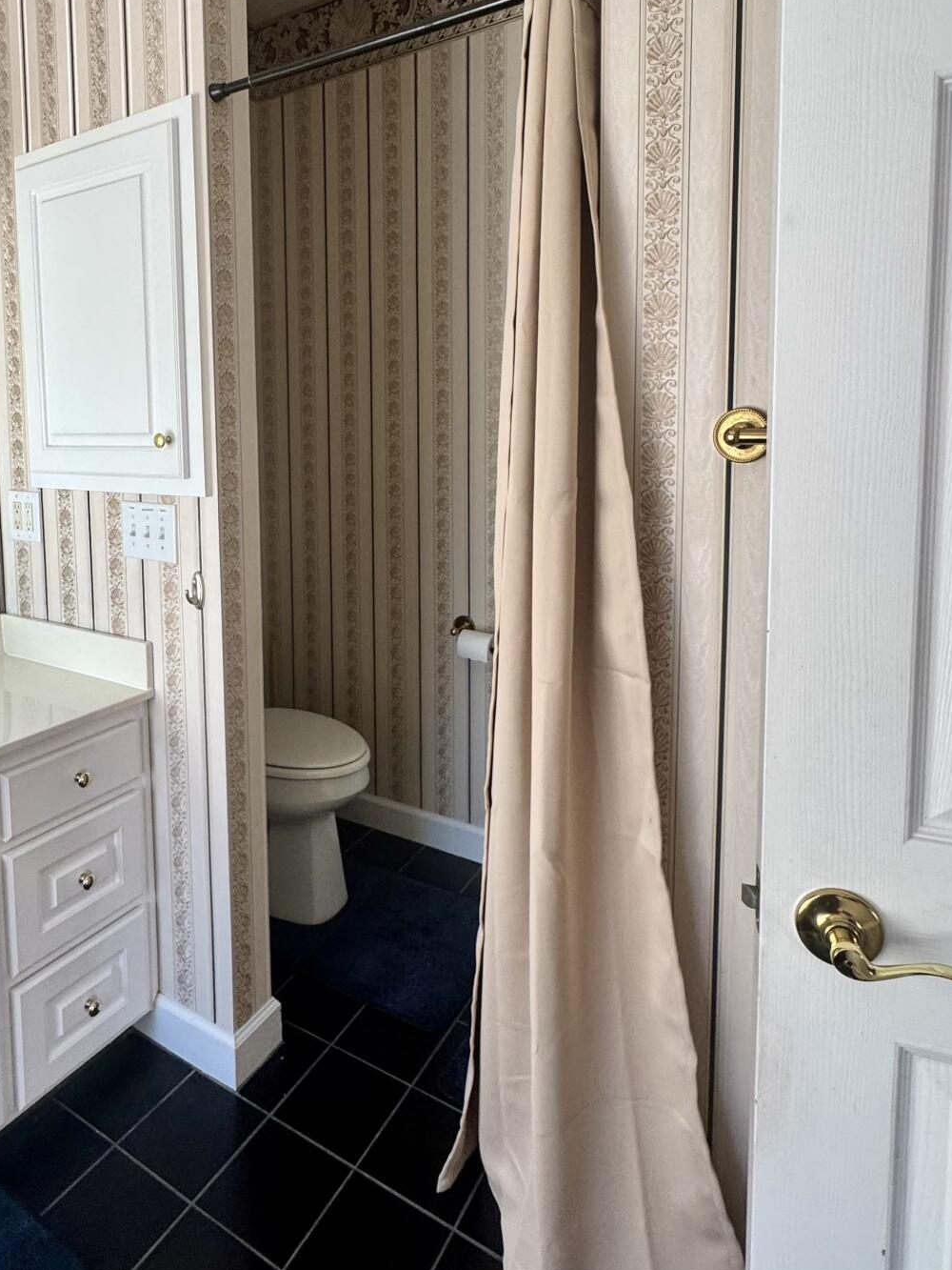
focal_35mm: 21
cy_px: 483
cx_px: 384
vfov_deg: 77.7
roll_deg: +0.2
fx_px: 770
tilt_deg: -4.4
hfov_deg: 62.9
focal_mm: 2.22
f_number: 2.2
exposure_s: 1/99
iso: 250
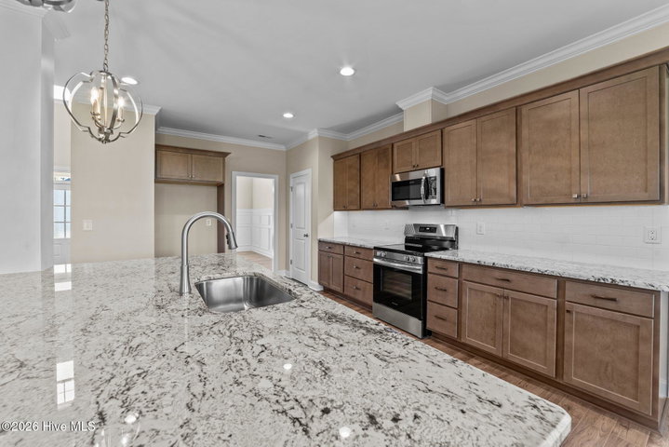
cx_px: 334
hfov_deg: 104.2
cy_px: 224
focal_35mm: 14
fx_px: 260
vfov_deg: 81.3
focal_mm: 14
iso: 160
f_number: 8
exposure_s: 1/4
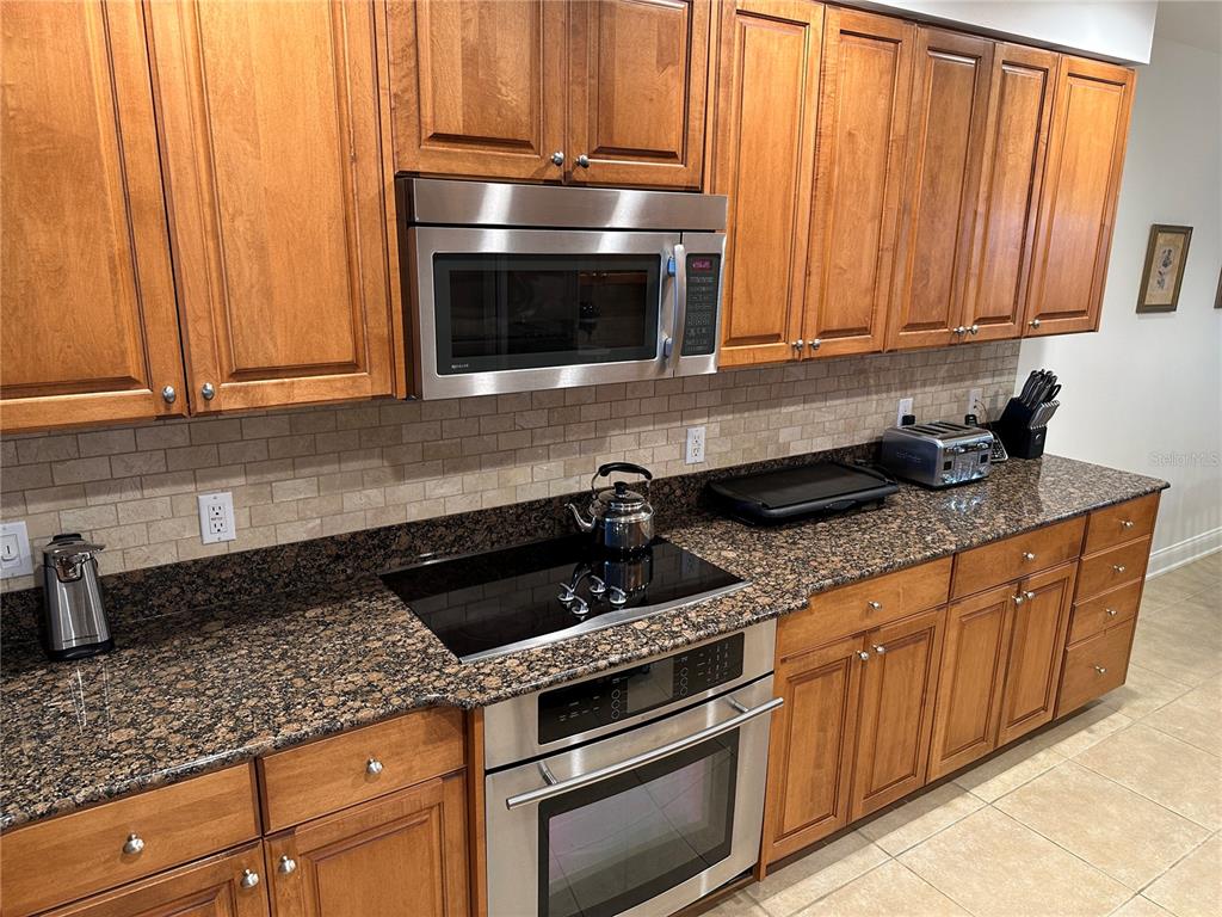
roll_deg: -0.8
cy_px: 458
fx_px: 847
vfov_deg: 56.8
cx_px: 611
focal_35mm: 24
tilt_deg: -15.3
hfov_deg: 71.6
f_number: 1.78
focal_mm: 6.86
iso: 125
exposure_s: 1/60
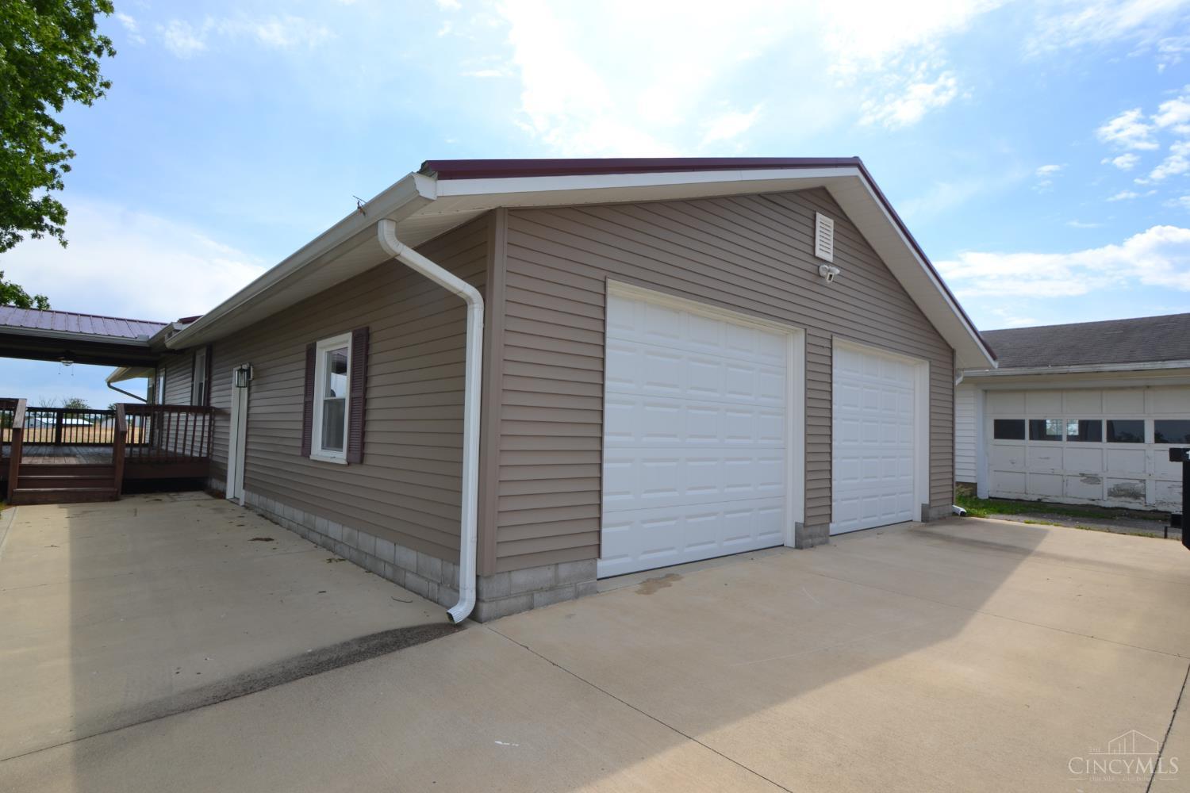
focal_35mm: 18
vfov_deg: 67.4
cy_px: 396
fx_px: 595
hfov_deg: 90.0
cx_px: 595
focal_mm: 12
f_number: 9
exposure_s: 1/320
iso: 100
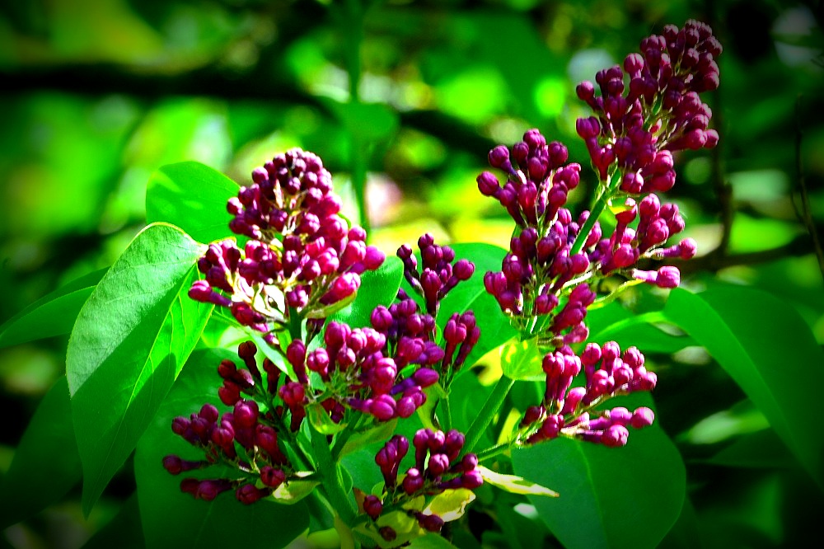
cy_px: 274
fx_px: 10296
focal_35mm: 450
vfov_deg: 3.1
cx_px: 412
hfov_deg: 4.6
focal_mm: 300
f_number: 16
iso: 200
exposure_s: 1/40
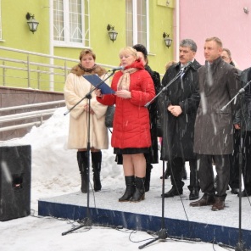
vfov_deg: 25.0
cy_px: 114
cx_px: 208
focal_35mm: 69
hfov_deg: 24.5
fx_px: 566
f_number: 4.5
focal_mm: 32
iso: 200
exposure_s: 1/25
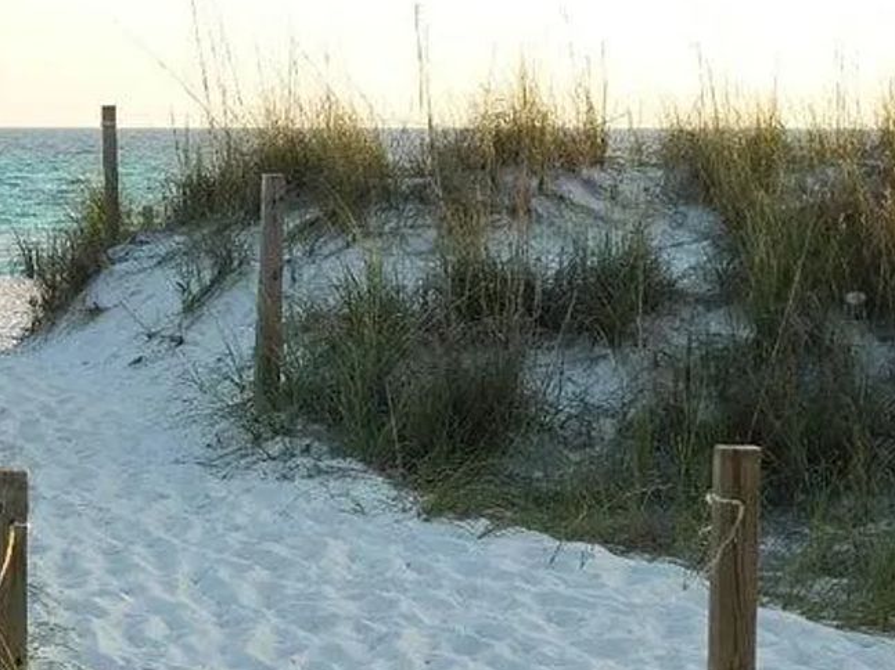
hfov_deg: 17.7
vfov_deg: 13.3
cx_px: 255
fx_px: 2869
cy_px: 501
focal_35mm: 111
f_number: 4
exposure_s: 1/200
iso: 80
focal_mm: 12.6
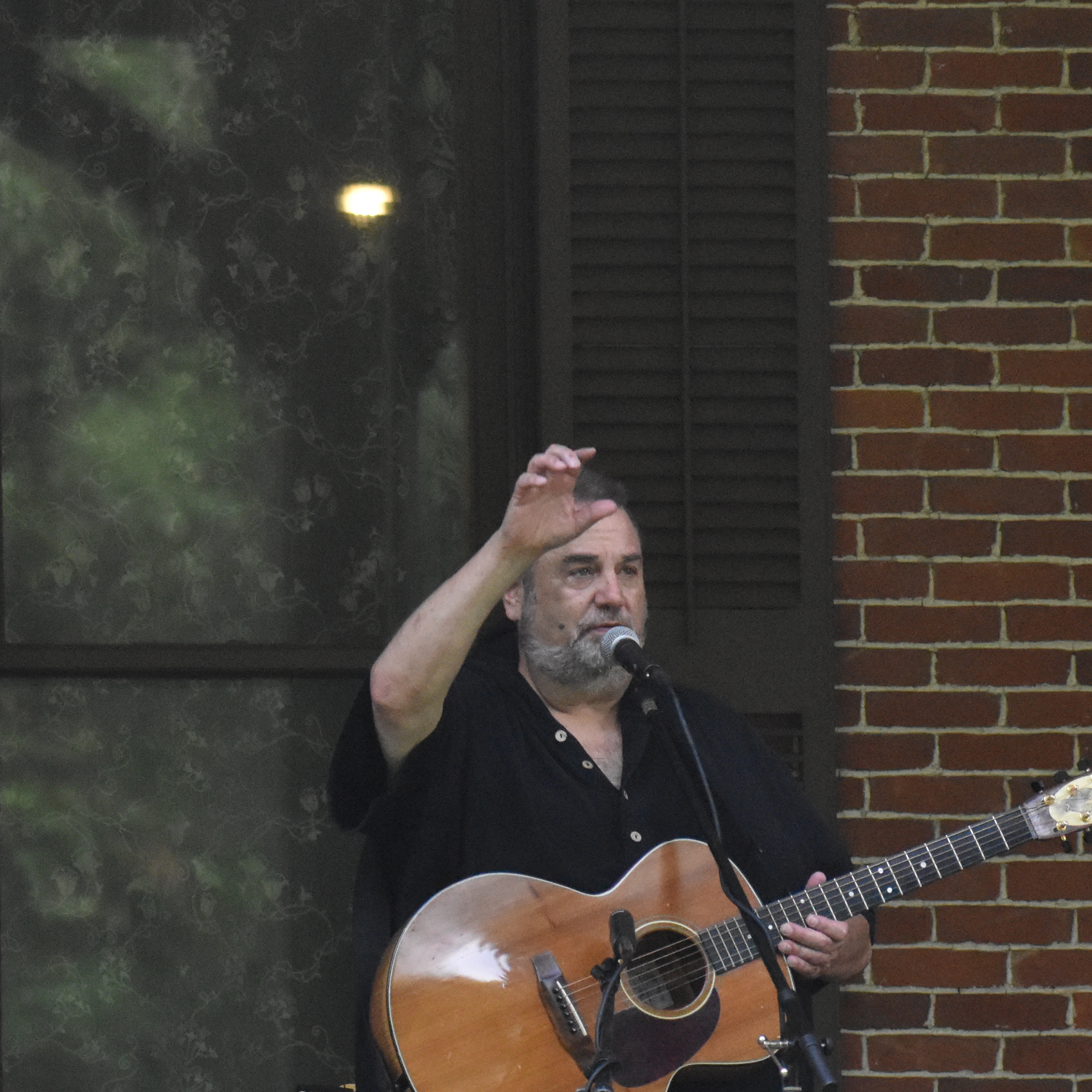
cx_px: 245
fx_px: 16312
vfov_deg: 3.8
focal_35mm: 457
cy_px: 786
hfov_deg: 3.8
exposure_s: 1/640
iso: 4000
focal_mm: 145
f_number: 4.8
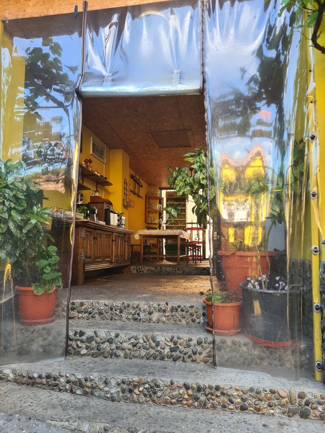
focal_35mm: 26
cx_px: 162
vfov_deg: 67.3
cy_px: 216
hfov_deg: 53.1
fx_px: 325
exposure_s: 1/100
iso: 80
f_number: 1.8
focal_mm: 5.4
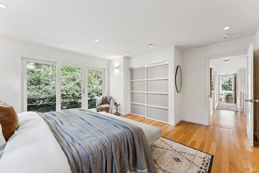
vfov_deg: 81.2
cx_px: 130
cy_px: 86
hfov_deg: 104.3
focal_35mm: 14
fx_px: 101
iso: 200
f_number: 9
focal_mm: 14
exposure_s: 1/13
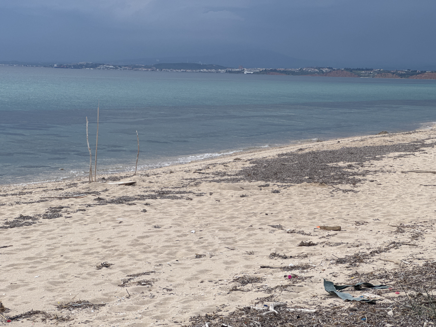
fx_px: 970
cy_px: 164
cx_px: 218
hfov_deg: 25.3
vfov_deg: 19.1
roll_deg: -2.0
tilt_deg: -4.9
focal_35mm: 77
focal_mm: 9
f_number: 2.8
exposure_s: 1/444
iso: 25
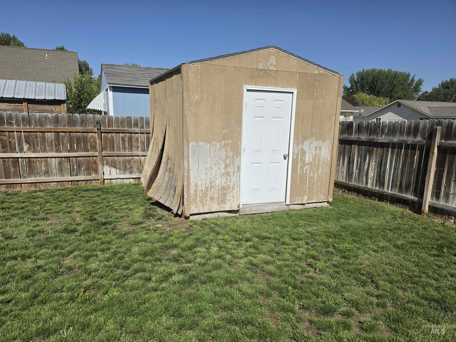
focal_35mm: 23
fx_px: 303
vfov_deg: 58.9
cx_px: 228
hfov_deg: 73.9
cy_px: 171
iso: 40
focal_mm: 6.5
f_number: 1.4
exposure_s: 1/7939
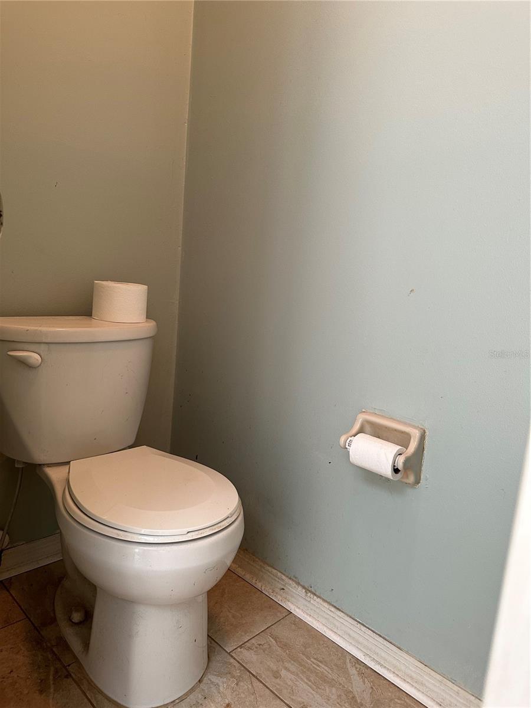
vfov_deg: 71.6
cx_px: 266
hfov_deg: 56.8
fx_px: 491
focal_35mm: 24
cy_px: 354
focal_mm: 6.86
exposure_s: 1/60
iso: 200
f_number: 1.78
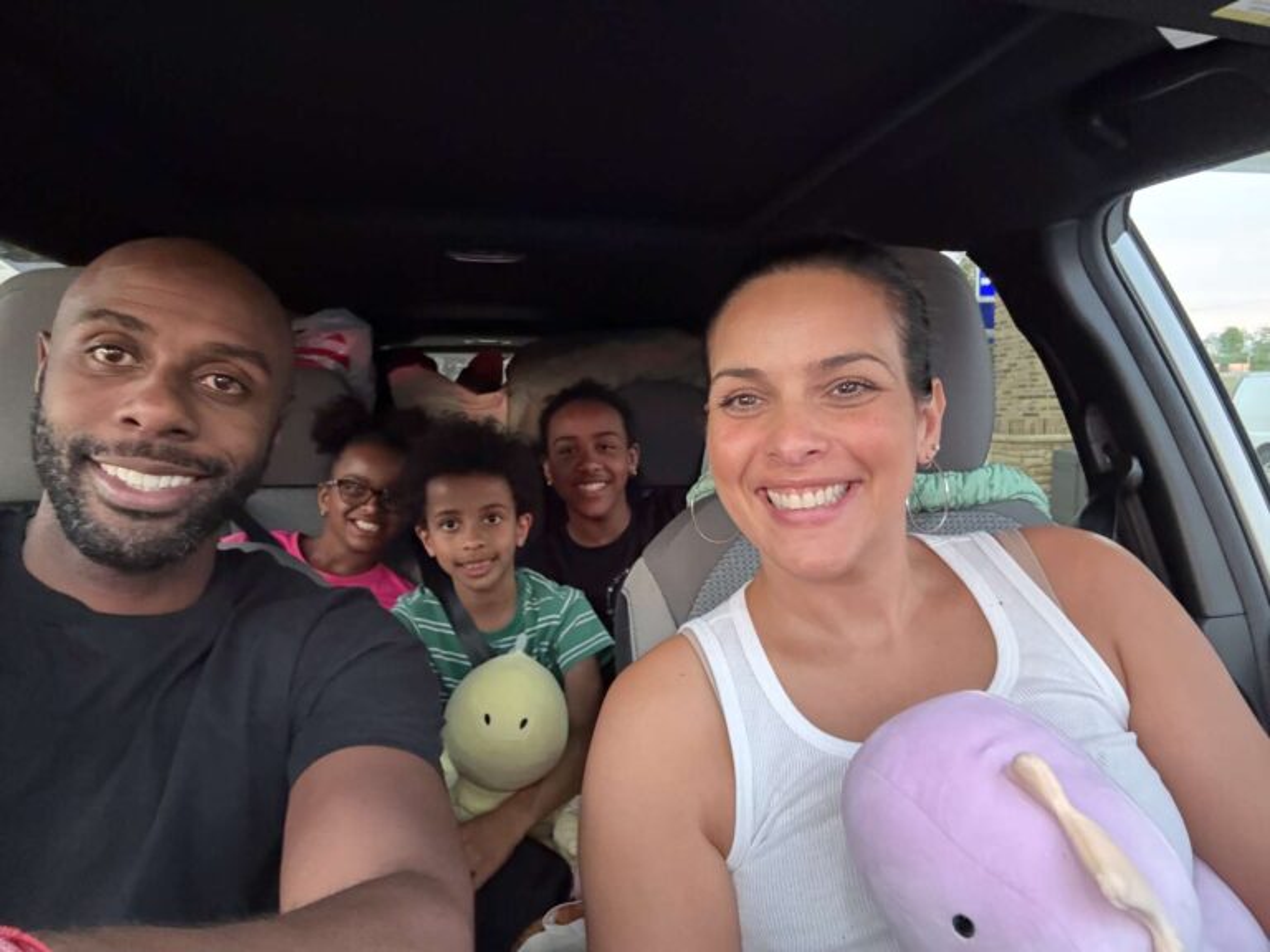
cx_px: 635
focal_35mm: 23
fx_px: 844
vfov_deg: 58.9
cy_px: 476
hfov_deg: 73.9
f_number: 1.9
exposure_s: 1/24
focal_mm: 2.69
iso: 640
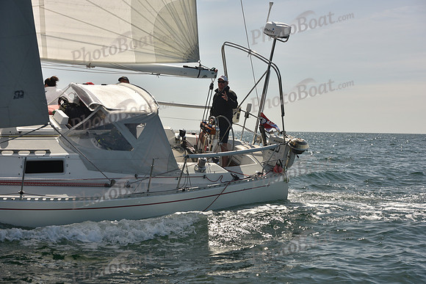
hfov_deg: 28.8
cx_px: 213
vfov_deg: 19.5
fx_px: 828
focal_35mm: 70
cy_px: 142
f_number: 7.1
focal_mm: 70
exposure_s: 1/640
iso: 250
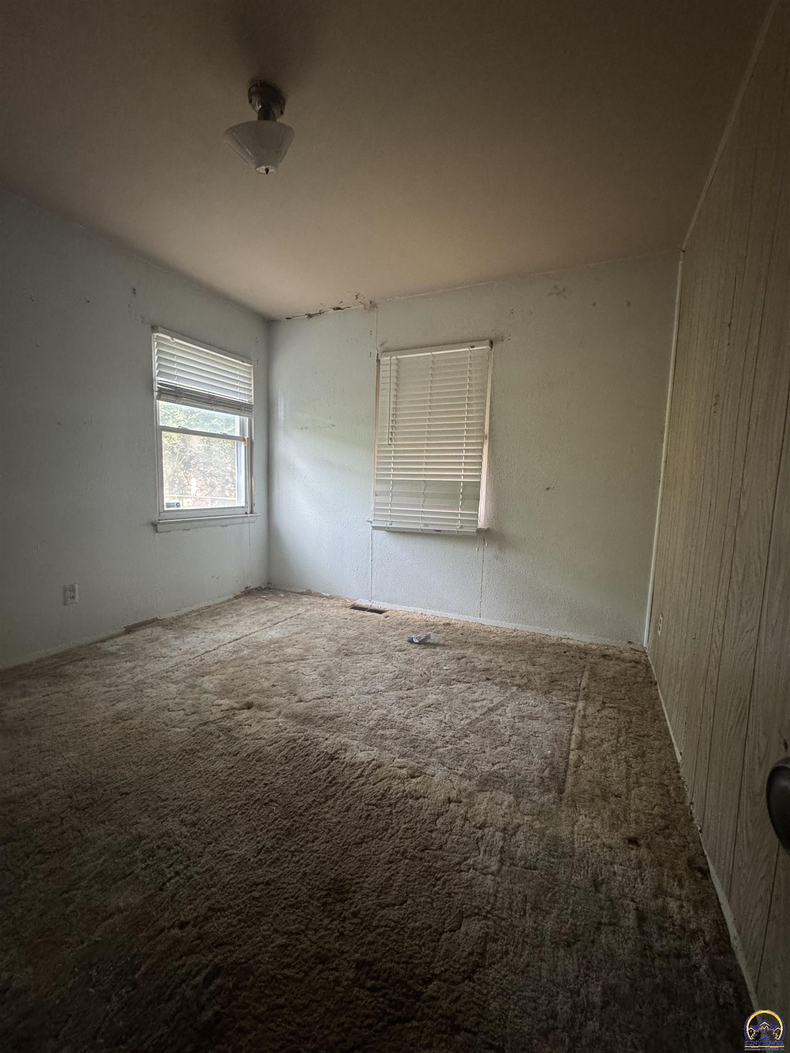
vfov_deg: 102.1
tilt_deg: -7.5
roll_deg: -2.3
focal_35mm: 14
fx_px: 426
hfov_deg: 85.7
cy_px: 526
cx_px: 395
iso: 640
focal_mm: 2.22
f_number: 2.2
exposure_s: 1/60
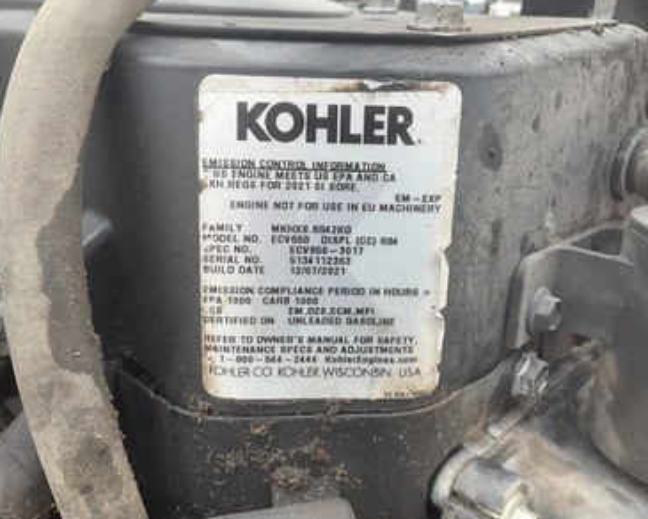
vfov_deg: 47.1
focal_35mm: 31
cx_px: 321
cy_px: 258
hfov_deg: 57.2
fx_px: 595
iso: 25
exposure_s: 1/370
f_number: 1.8
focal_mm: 3
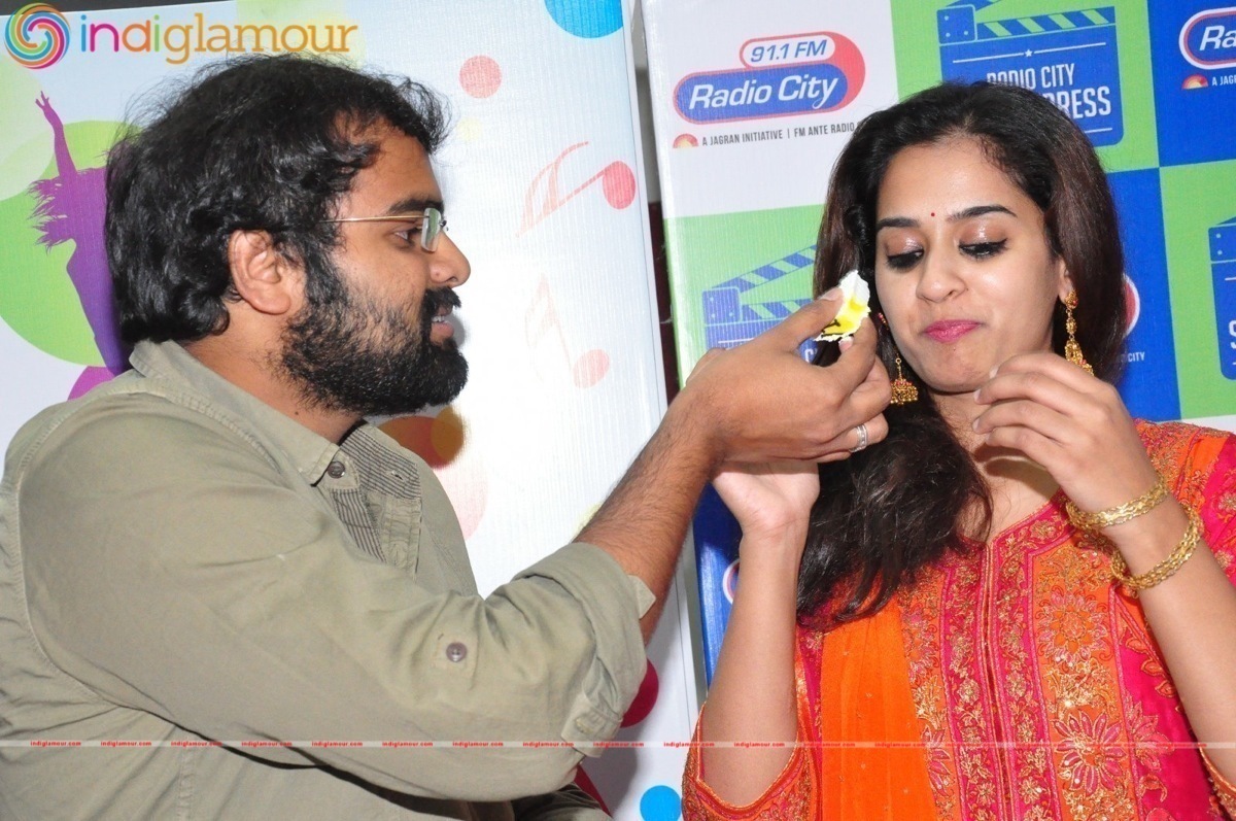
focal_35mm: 75
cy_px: 410
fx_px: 2572
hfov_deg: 27.0
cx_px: 618
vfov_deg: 18.1
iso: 3200
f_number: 6.3
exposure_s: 1/125
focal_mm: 50
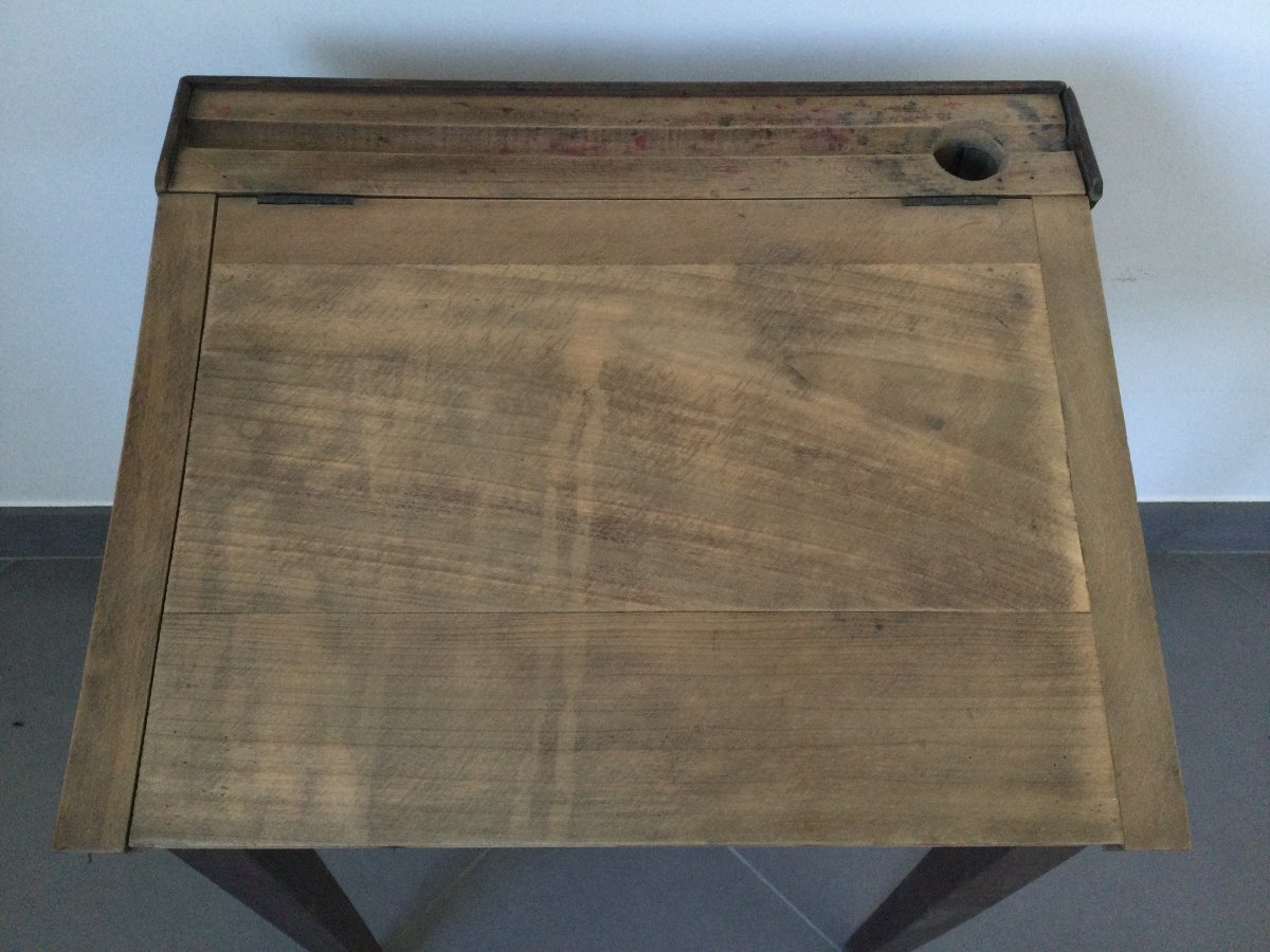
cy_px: 476
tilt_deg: -57.8
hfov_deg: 58.4
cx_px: 635
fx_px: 1137
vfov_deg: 45.4
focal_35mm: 31
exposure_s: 1/33
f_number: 2.4
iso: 40
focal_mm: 3.3
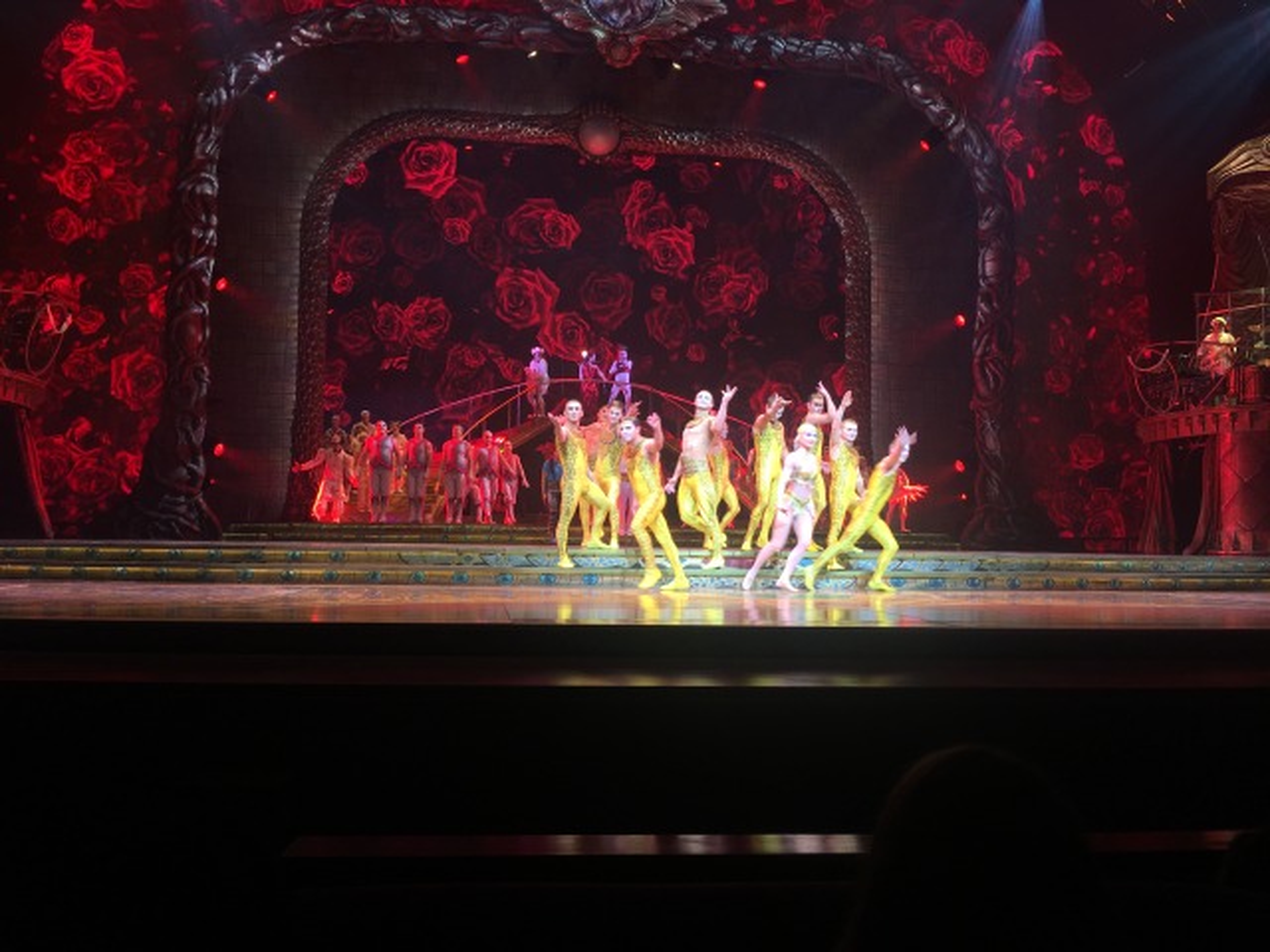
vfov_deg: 48.2
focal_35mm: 29
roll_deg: -0.7
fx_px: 1064
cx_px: 635
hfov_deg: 61.7
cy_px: 476
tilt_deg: +3.3
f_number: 2.2
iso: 32
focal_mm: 4.15
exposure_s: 1/60
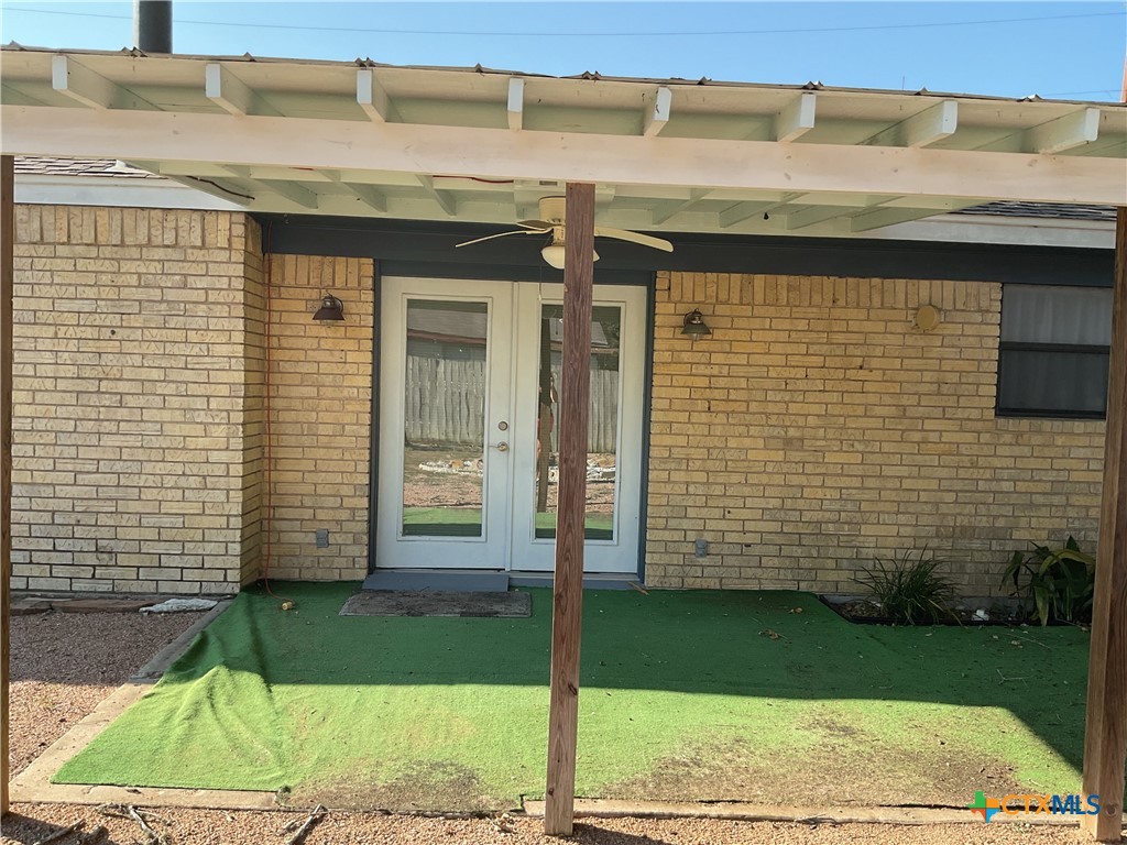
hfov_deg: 61.7
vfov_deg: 48.2
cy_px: 422
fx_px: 944
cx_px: 564
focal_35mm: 29
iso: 16
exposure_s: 1/473
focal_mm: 3
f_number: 1.8
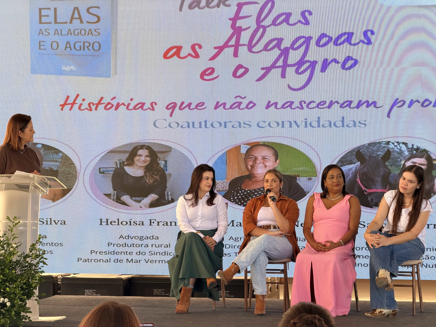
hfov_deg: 19.6
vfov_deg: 14.8
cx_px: 218
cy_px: 164
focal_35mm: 100
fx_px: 1260
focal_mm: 16.89
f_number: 2.8
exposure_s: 1/121
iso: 100
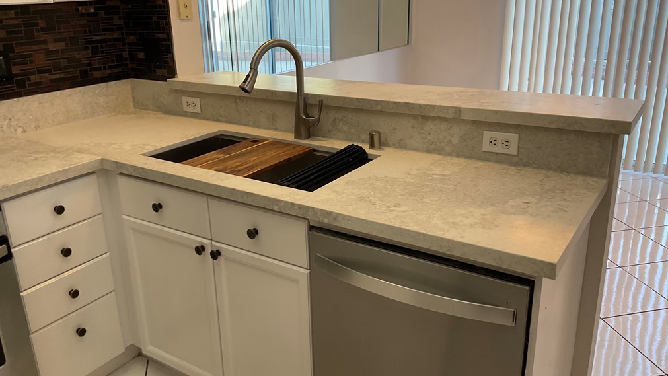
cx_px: 331
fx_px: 567
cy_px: 172
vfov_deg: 36.7
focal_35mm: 32
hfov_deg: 61.0
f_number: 1.8
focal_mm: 3
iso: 40
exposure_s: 1/60
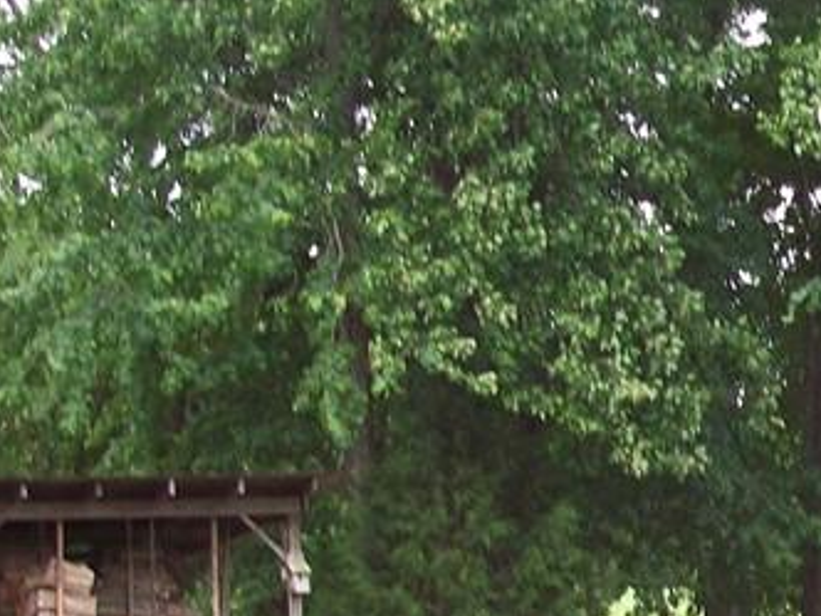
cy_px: 510
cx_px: 1083
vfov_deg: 10.6
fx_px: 3297
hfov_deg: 13.6
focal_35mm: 139
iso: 80
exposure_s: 1/118
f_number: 3
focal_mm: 7.6
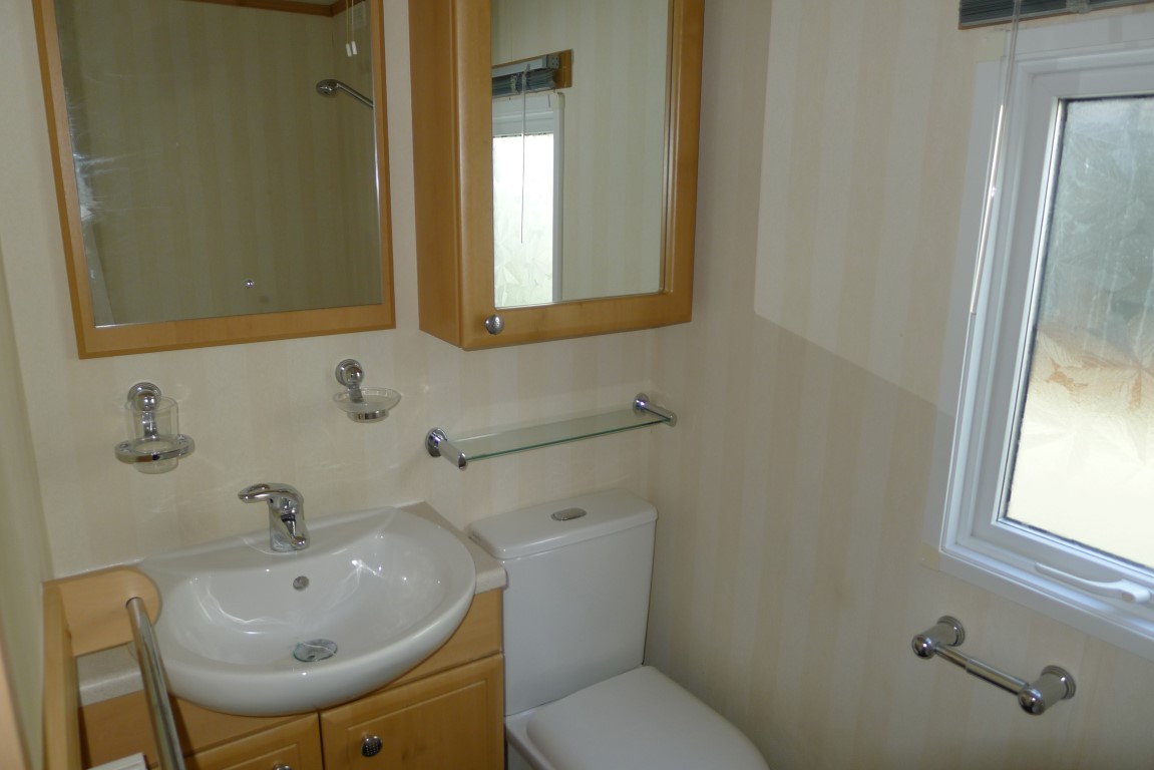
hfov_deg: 73.7
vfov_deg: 53.2
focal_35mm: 24
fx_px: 769
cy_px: 385
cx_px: 577
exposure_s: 1/60
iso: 100
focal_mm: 5.1
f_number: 2
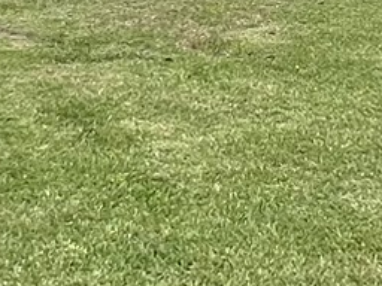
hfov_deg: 18.8
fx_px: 1148
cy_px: -176
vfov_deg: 13.2
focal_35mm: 104
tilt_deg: -1.2
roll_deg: -0.7
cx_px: 270
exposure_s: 1/2538
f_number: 1.8
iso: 32
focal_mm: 1.57
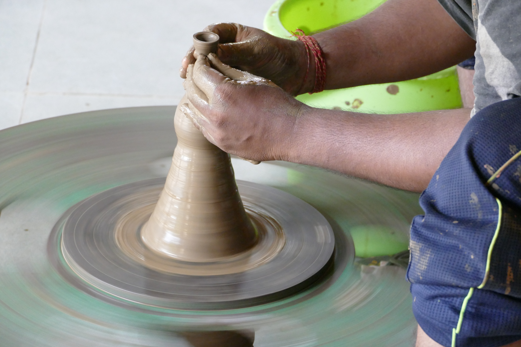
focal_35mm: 164
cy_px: 174
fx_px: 2373
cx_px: 260
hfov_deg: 12.5
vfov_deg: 8.4
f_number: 4
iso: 1600
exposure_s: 1/50
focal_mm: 59.97
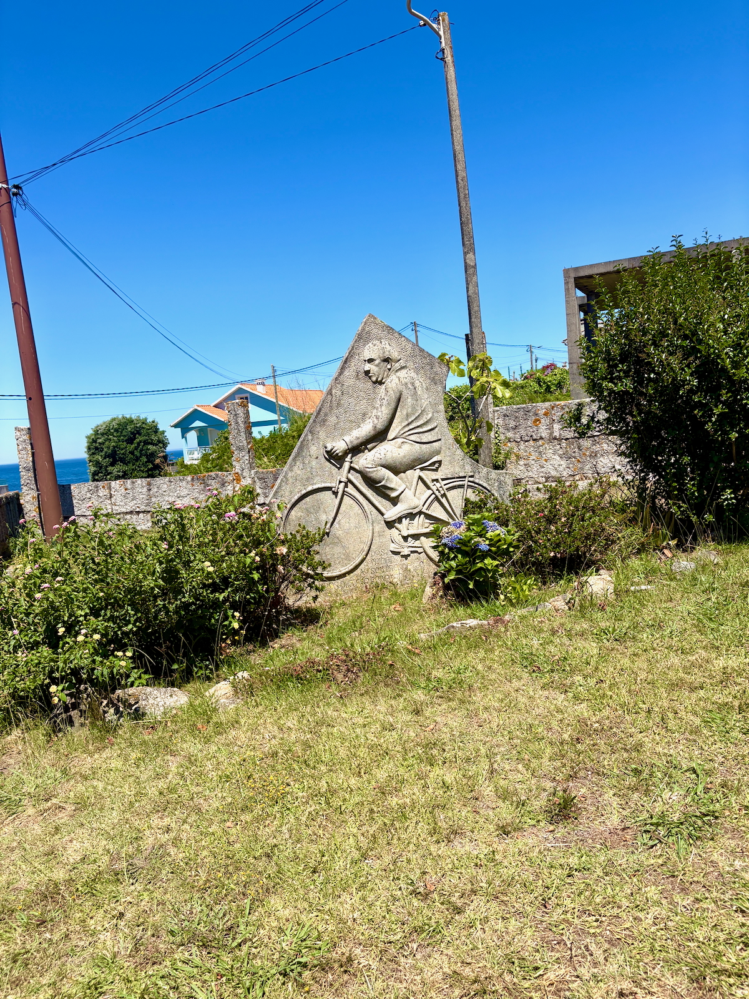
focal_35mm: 26
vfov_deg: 67.3
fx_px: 750
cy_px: 500
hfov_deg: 53.1
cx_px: 374
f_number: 1.6
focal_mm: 5.96
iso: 50
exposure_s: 1/3623
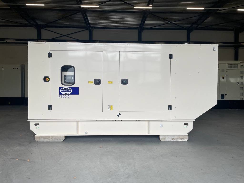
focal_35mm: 26
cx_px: 122
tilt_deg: -2.5
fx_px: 183
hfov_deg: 67.3
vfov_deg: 53.1
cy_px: 92
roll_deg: -0.5
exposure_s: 1/235
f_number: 1.6
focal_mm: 4.2
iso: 40
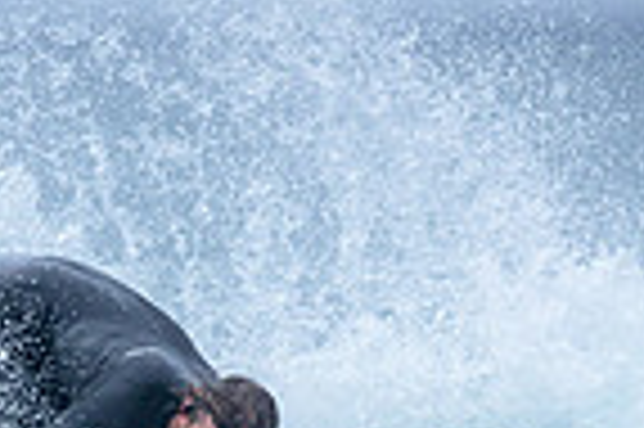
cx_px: -176
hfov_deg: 0.6
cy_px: 750
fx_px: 58108
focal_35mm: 3252
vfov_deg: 0.4
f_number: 6.3
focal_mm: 800
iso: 400
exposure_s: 1/2000
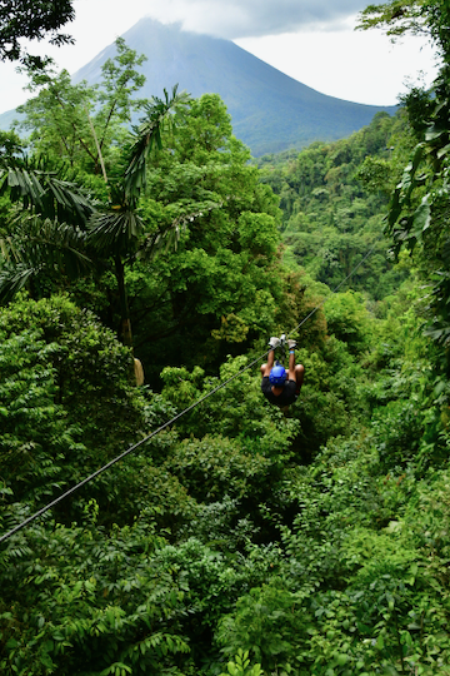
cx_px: 209
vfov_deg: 58.4
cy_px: 284
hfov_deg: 41.1
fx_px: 600
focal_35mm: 32
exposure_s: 1/1000
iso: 1000
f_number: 6.3
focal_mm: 18
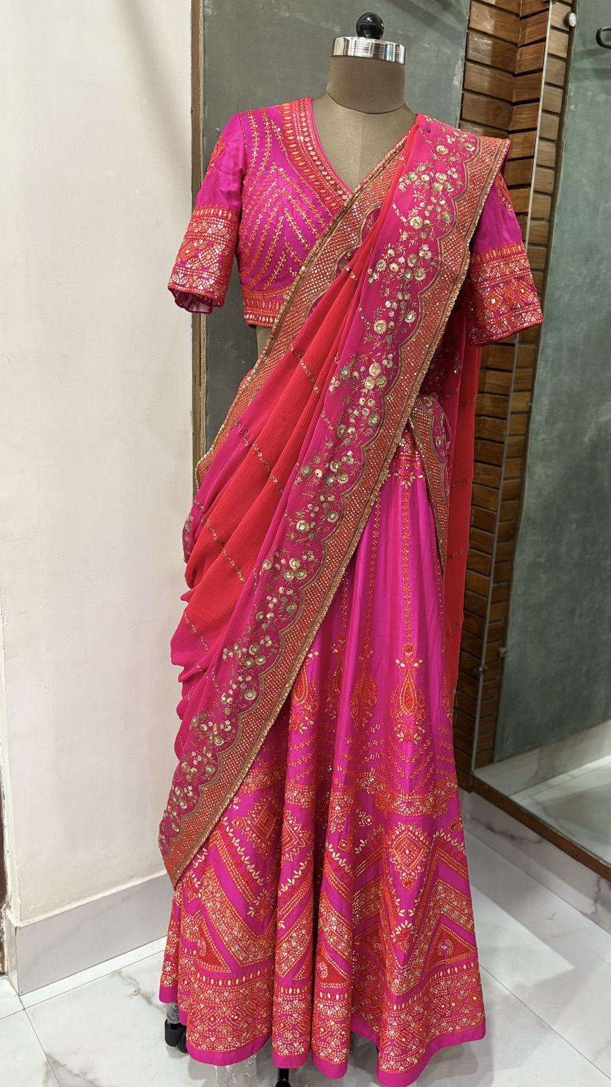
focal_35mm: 29
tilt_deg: -14.5
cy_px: 540
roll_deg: -3.8
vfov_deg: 66.1
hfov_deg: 40.0
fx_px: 835
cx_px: 366
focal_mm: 5.96
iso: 250
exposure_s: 1/50
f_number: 1.6
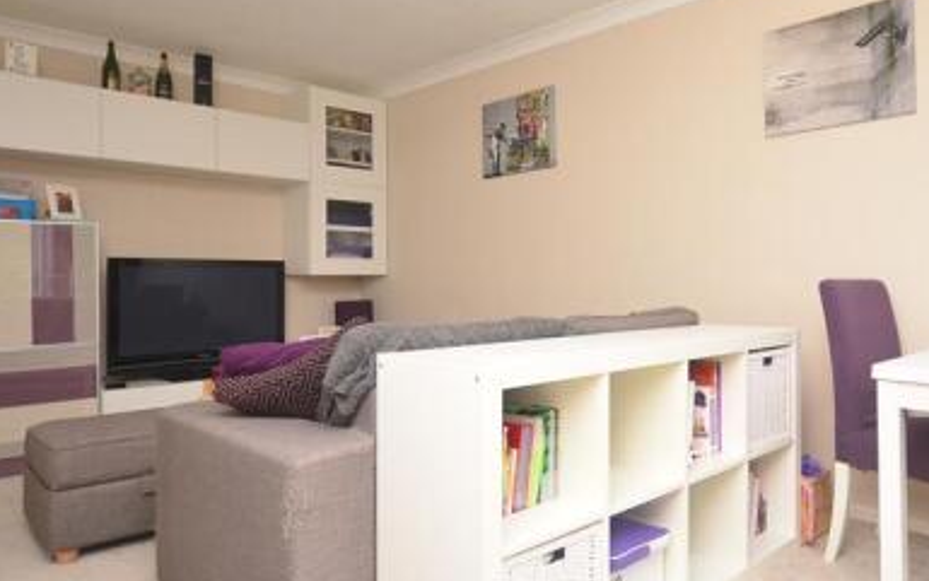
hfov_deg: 69.8
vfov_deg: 47.6
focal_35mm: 26
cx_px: 550
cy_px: 260
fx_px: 659
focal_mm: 10
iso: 200
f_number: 5
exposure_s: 1/25
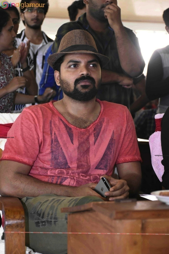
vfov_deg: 21.9
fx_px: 655
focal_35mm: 93
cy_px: 127
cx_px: 84
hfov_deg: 14.7
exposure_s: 1/125
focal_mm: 62
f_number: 5
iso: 2500
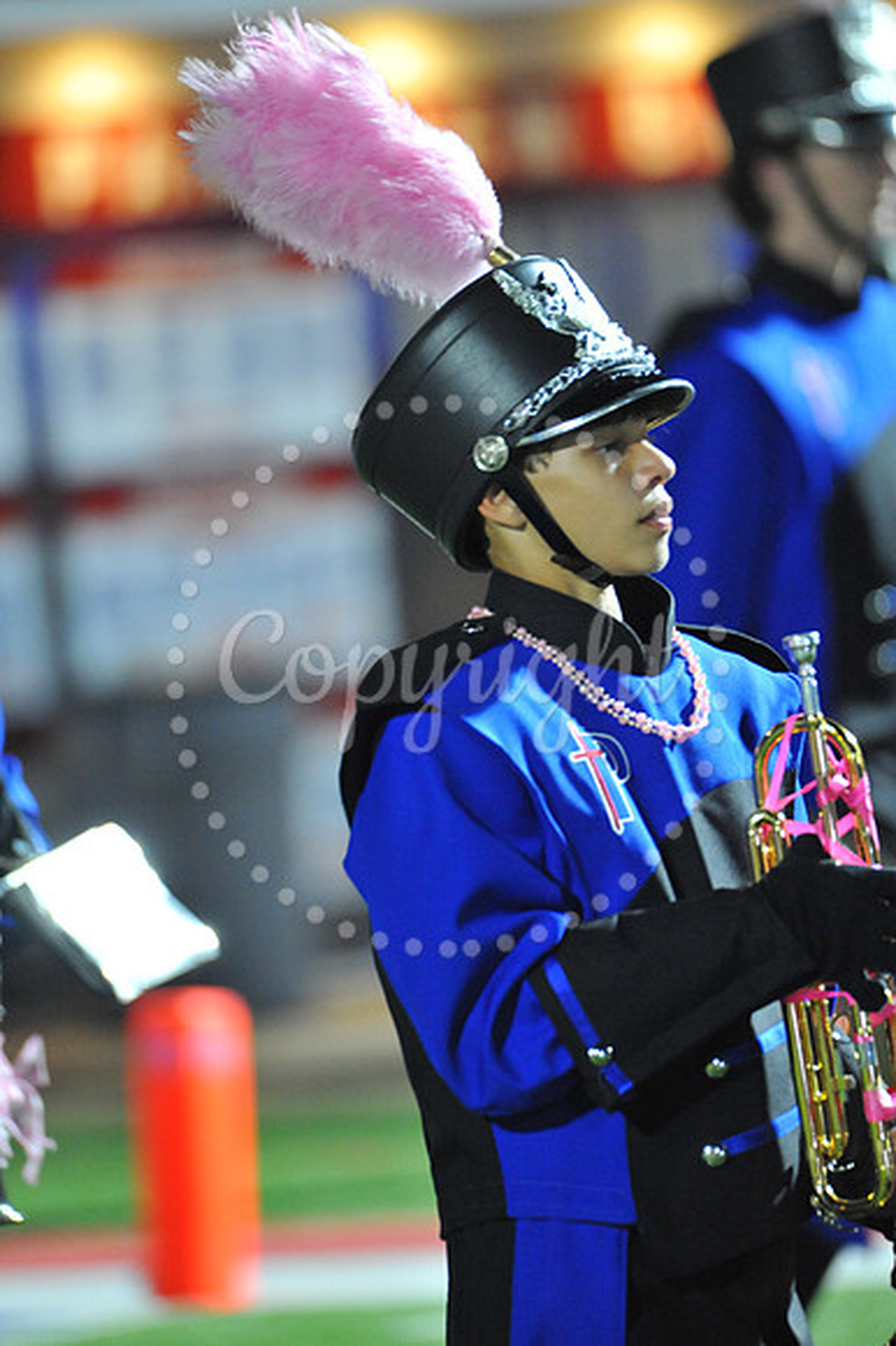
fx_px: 20556
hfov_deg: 2.5
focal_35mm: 550
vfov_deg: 3.8
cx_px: 448
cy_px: 673
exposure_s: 1/160
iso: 5000
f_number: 6.3
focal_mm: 550
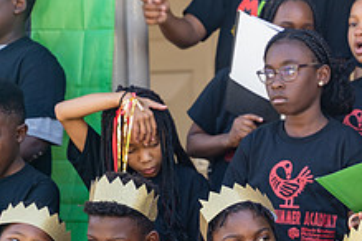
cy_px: 305
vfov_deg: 6.8
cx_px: 451
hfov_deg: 10.2
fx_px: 2001
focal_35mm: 199
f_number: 4
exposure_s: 1/250
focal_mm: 75
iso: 200
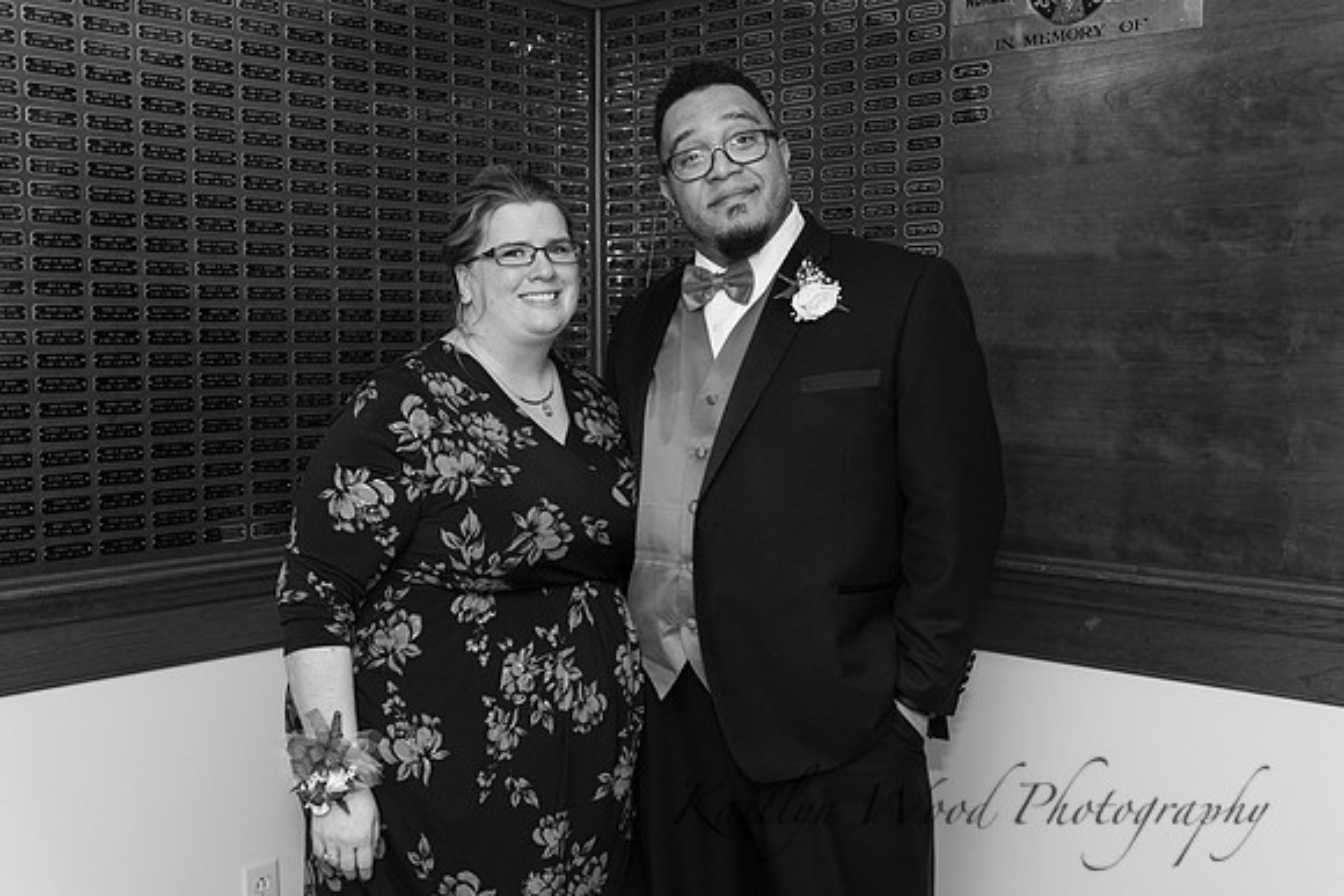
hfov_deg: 50.7
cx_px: 672
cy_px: 448
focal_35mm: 38
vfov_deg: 35.1
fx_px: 1419
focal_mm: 38
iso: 800
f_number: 4
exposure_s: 1/200
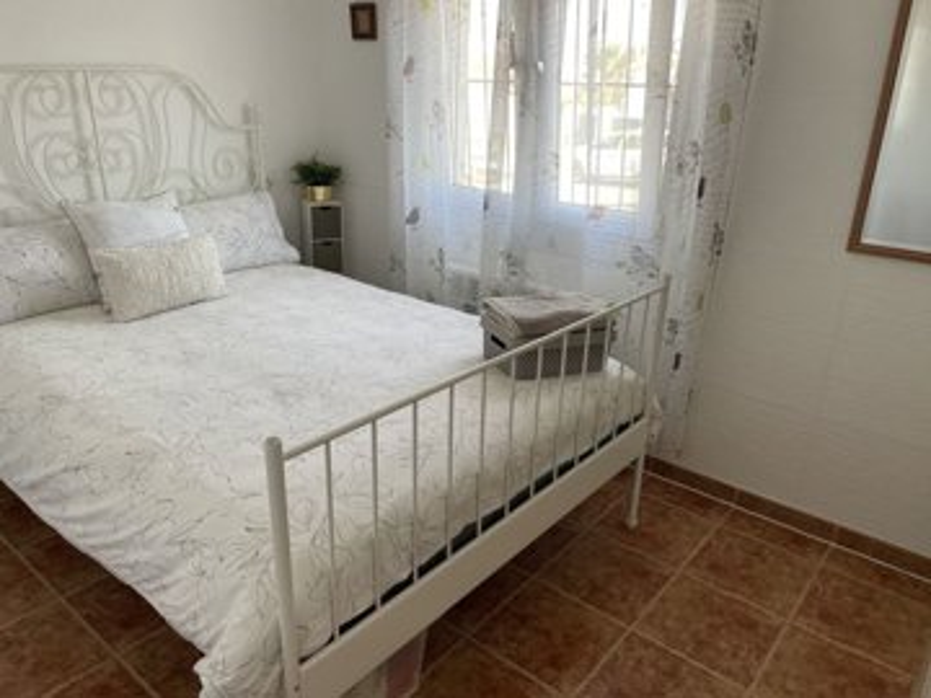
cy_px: 349
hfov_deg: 67.3
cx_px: 466
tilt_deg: -22.8
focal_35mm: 26
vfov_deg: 53.1
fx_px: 699
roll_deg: -0.9
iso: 100
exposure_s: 1/121
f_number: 1.6
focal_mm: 4.2
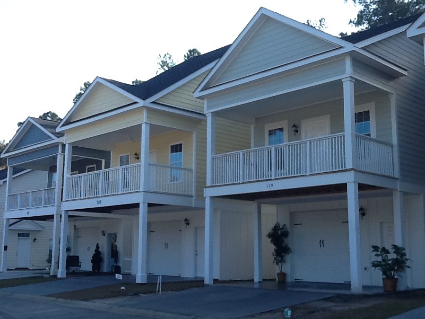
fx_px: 577
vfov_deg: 30.9
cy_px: 160
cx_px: 221
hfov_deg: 40.4
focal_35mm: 47
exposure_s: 1/461
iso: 40
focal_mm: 2.03
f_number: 2.4
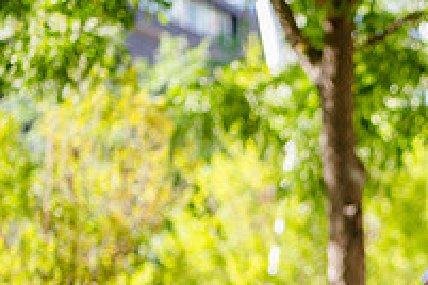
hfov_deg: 12.1
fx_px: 1985
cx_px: 485
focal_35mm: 167
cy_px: 285
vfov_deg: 8.2
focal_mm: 58
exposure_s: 1/320
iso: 200
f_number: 3.2
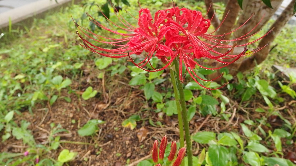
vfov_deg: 36.6
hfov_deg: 61.0
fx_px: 251
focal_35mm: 32
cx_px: 149
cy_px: 68
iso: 500
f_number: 3.2
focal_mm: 5.2
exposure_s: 1/400
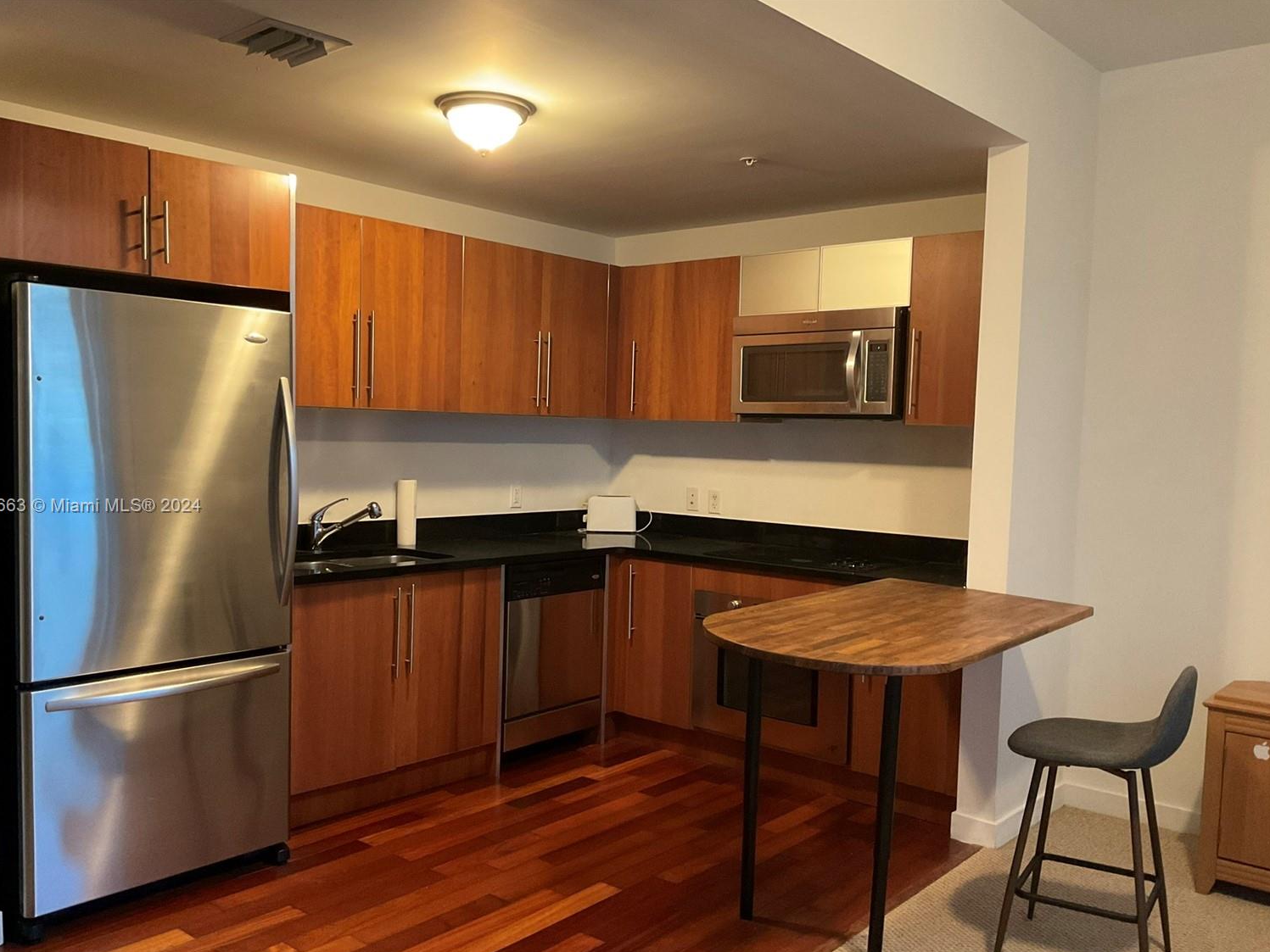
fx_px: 1137
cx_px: 608
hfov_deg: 58.3
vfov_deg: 45.4
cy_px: 507
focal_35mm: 31
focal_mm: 3
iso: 320
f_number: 1.8
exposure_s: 1/33
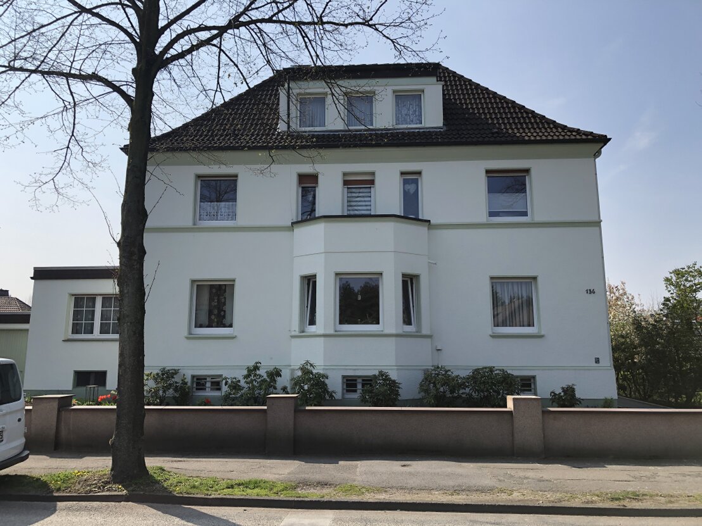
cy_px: 263
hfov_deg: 63.4
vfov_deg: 49.7
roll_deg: -0.2
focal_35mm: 28
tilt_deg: +10.5
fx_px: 568
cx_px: 351
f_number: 1.8
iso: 20
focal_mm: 3.99
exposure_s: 1/2000
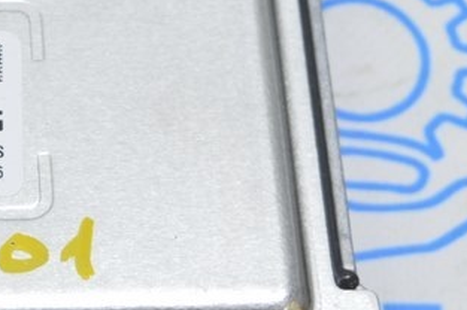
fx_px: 2540
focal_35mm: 196
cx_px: -209
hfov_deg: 10.2
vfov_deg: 7.0
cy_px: 162
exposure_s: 1/20
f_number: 5.6
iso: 400
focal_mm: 40
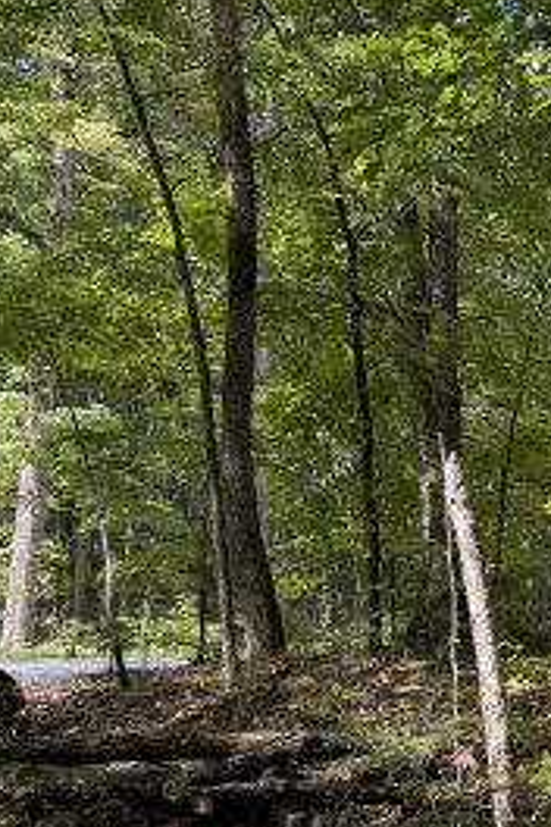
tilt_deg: +1.6
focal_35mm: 63
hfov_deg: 17.8
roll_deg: +1.9
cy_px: 533
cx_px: 963
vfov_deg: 31.7
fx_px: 1446
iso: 80
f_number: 1.78
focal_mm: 6.76
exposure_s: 1/419
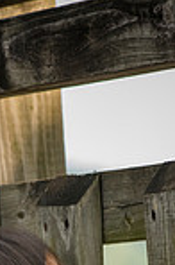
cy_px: 398
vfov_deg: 5.6
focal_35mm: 366
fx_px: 2681
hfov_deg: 3.7
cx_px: -29
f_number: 5.6
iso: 400
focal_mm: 120
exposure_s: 1/320
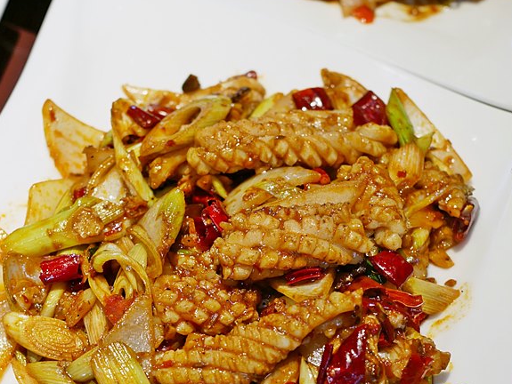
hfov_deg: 22.5
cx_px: 201
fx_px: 1288
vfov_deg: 16.9
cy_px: 267
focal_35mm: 87
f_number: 2.8
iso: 200
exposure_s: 1/200
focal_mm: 25
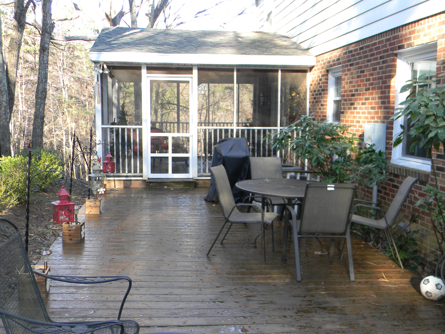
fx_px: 463
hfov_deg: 51.4
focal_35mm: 36
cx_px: 222
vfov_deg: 39.7
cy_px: 167
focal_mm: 6.4
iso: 112
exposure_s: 1/50.7
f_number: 3.7
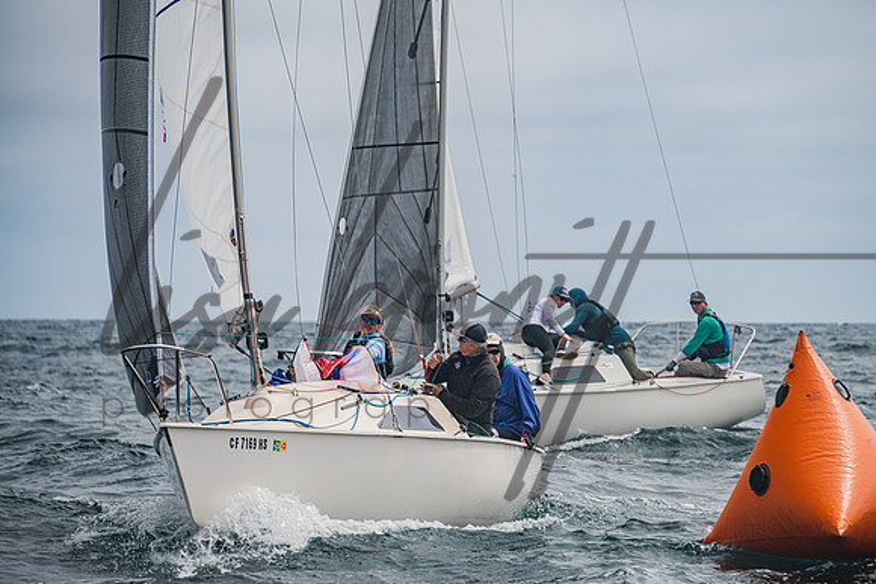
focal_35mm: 231
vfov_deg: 6.0
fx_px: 5623
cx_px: 506
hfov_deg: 8.9
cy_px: 265
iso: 160
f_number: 6.3
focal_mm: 200
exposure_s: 1/640
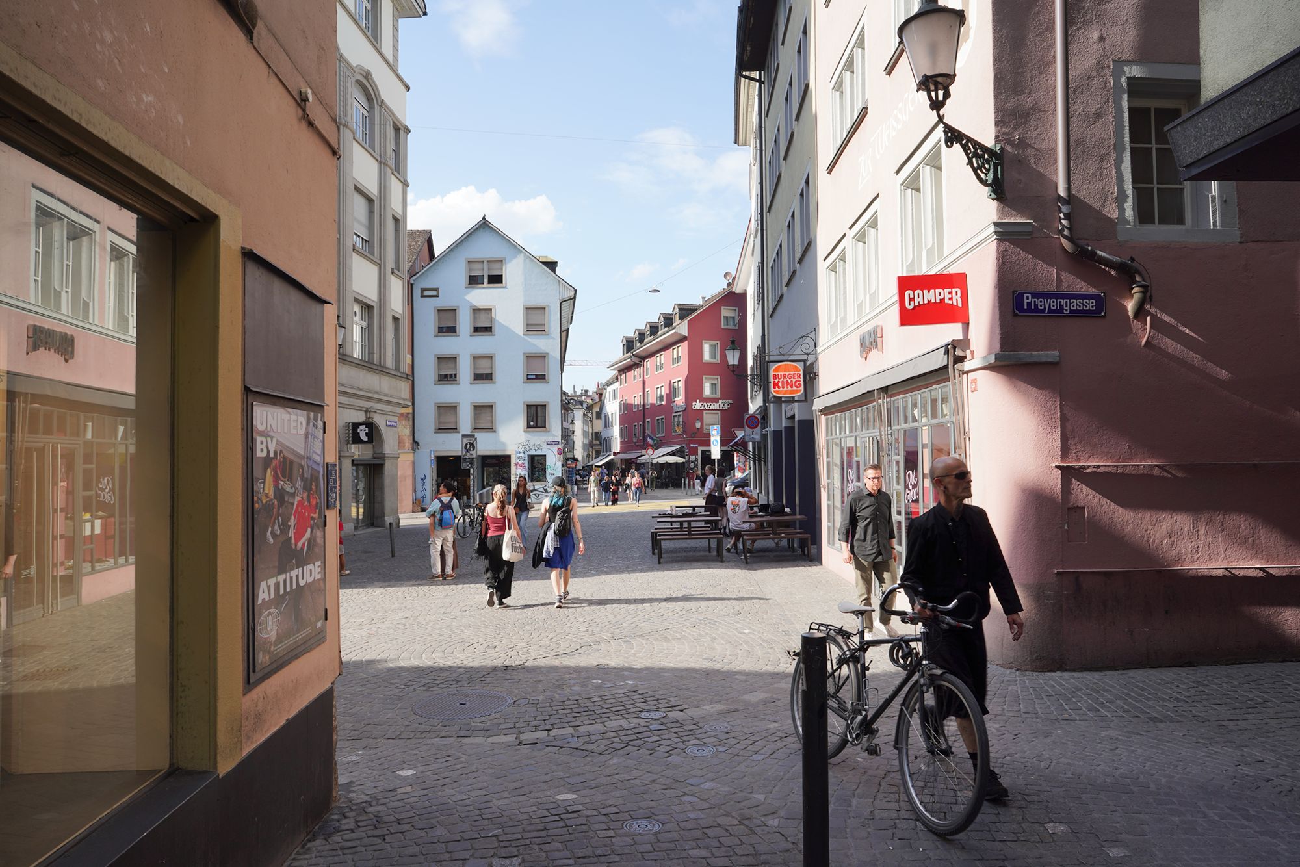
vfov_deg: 53.1
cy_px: 434
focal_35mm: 24
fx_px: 867
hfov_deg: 73.7
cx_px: 650
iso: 100
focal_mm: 24
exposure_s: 1/100
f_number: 10
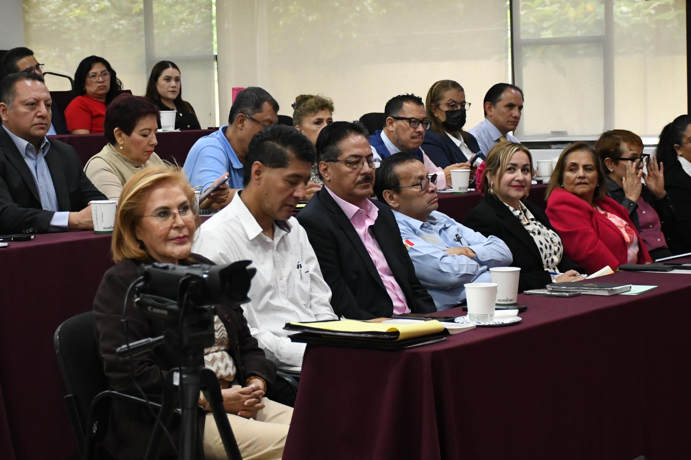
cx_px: 327
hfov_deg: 22.9
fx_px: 1708
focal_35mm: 89
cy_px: 250
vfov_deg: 15.4
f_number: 4.2
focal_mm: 38
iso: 3200
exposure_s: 1/100
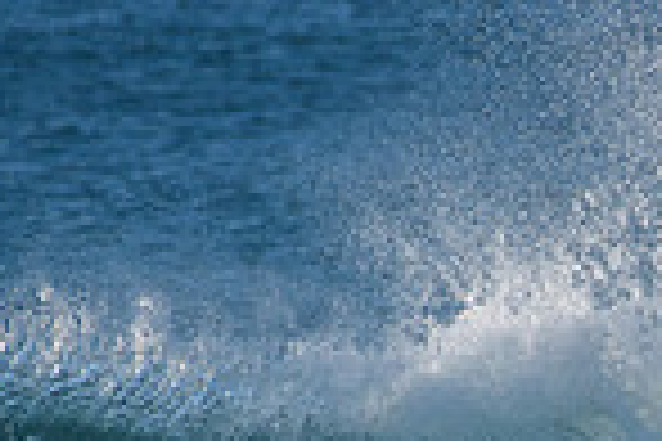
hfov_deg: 1.0
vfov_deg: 0.6
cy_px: 613
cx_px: 891
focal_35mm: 2129
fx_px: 39147
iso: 320
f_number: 5.6
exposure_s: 1/2000
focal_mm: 500
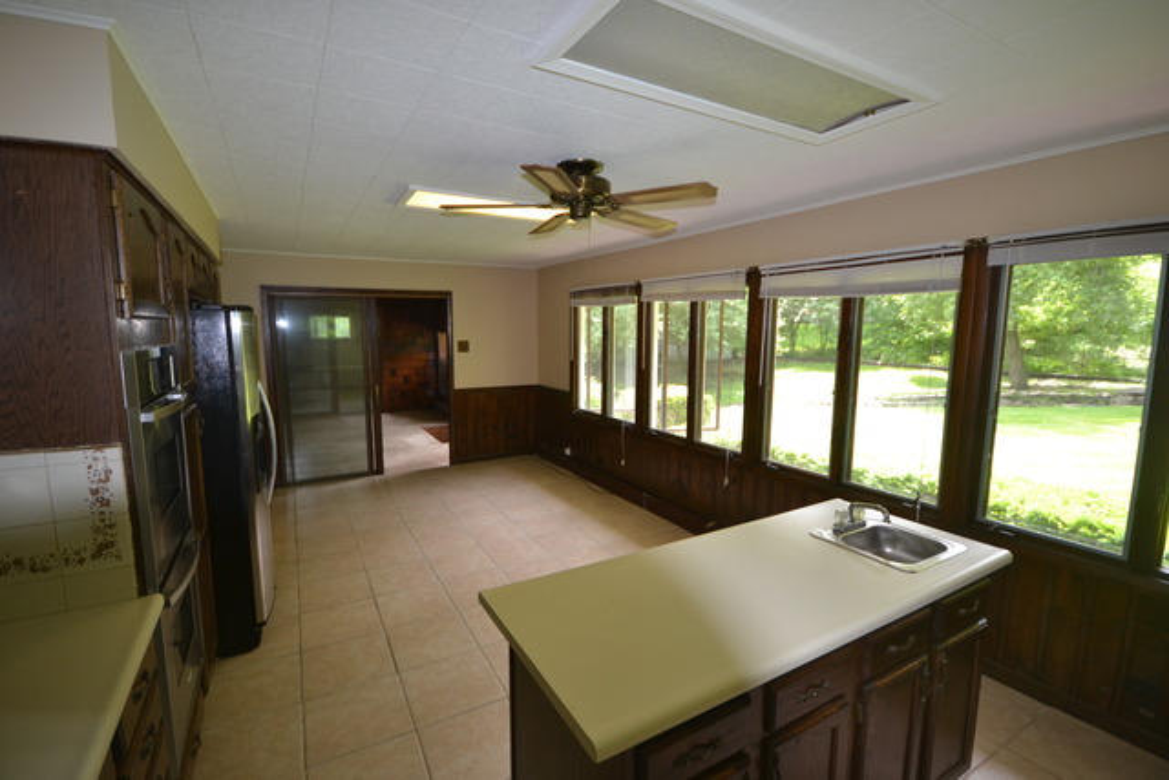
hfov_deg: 100.4
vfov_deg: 77.4
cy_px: 390
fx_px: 487
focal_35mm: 15
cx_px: 584
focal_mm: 10
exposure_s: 1/60
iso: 450
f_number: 4
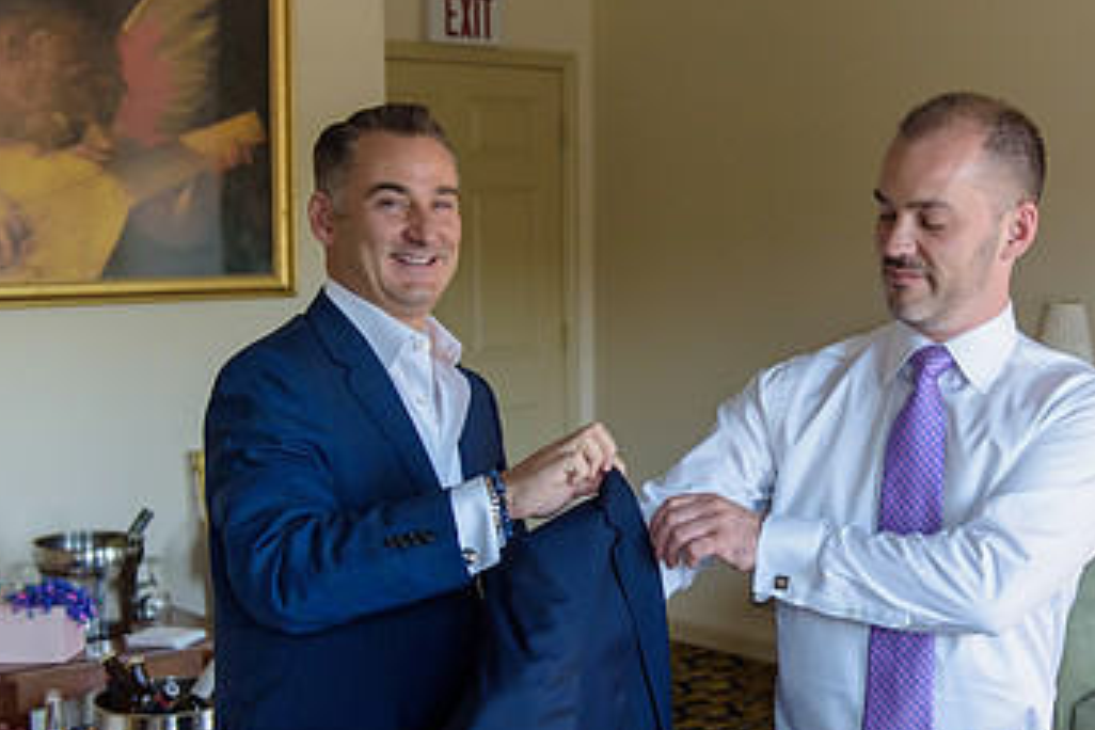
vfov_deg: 22.3
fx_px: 1855
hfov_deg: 32.1
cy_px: 399
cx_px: 852
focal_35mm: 61
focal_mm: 36
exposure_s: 1/125
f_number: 3.2
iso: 640
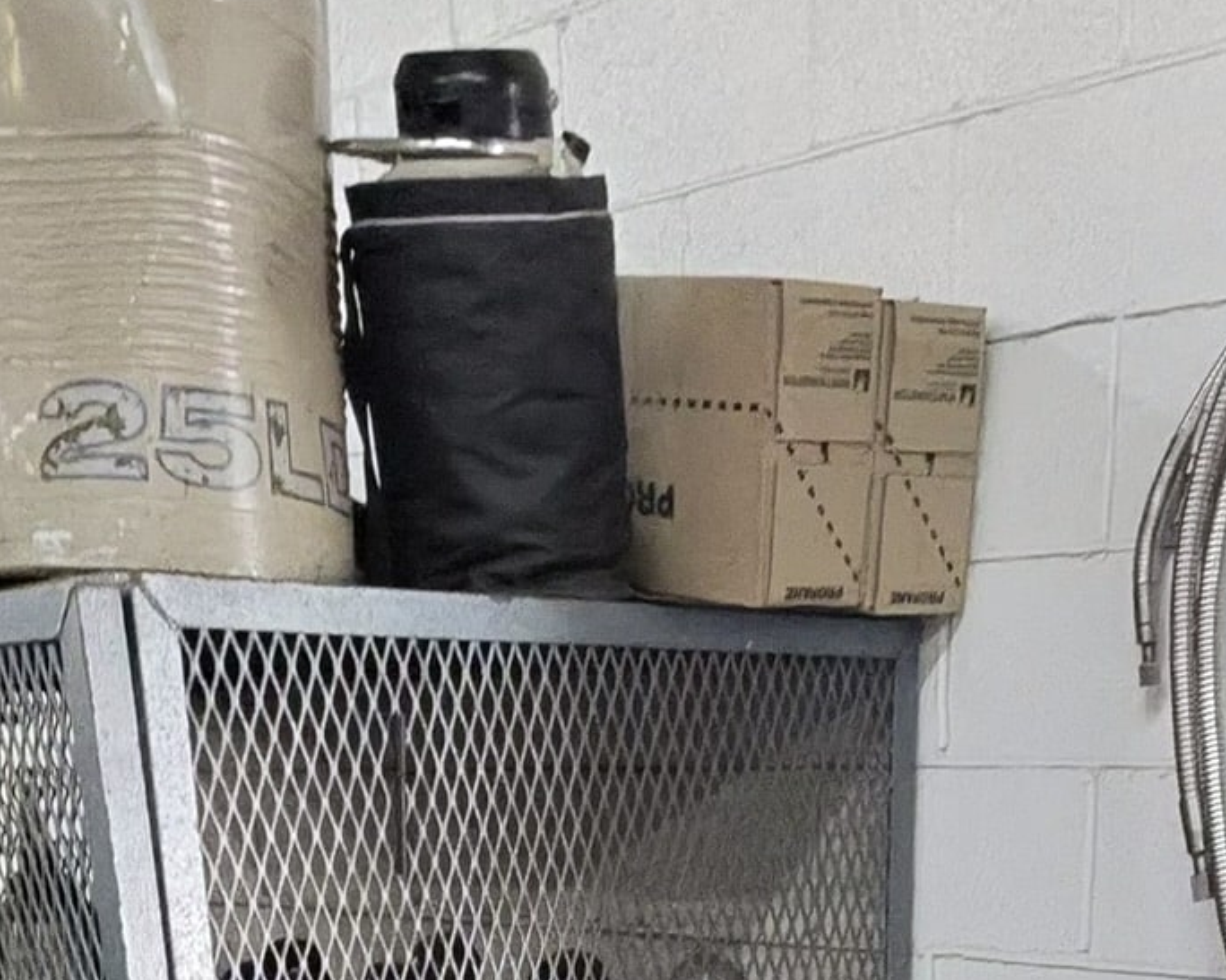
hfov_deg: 47.6
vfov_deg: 24.2
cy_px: 1650
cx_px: 758
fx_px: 1379
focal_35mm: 38
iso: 575
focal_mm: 2.24
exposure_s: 1/59.9
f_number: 2.2
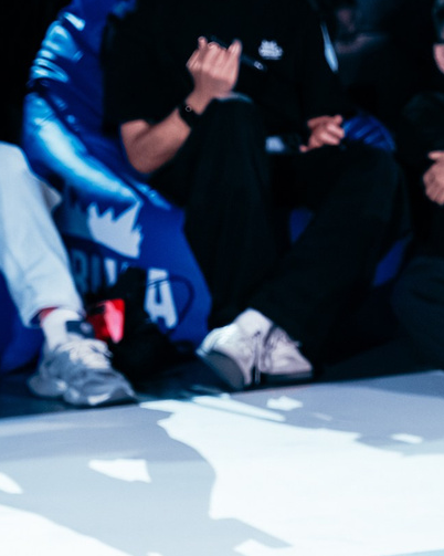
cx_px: 749
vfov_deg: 7.0
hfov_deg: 5.5
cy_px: 119
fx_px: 4553
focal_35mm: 277
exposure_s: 1/800
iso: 3200
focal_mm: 58
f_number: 2.8
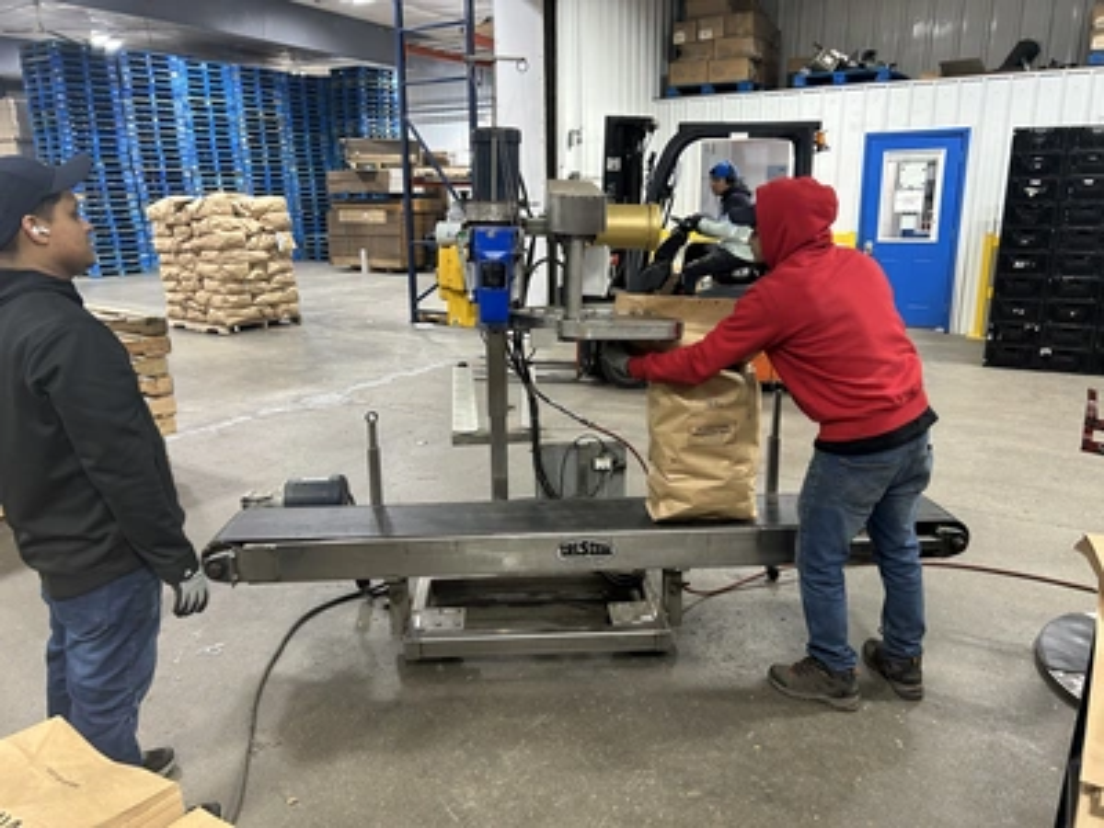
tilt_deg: -14.2
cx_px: 552
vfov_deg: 53.1
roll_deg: +1.6
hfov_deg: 67.3
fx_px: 829
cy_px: 414
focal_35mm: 26
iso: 125
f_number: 1.5
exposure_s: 1/60
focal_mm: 5.7
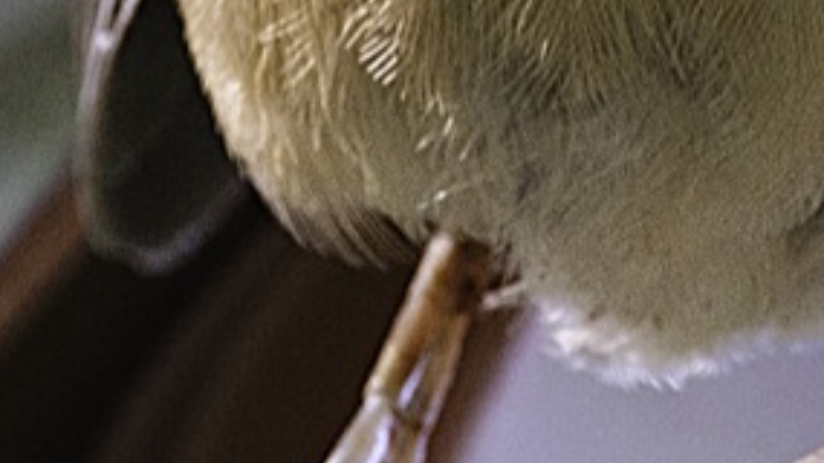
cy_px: -477
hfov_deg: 0.4
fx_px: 115615
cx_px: 705
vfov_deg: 0.2
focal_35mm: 5294
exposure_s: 1/60
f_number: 8
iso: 1600
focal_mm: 600
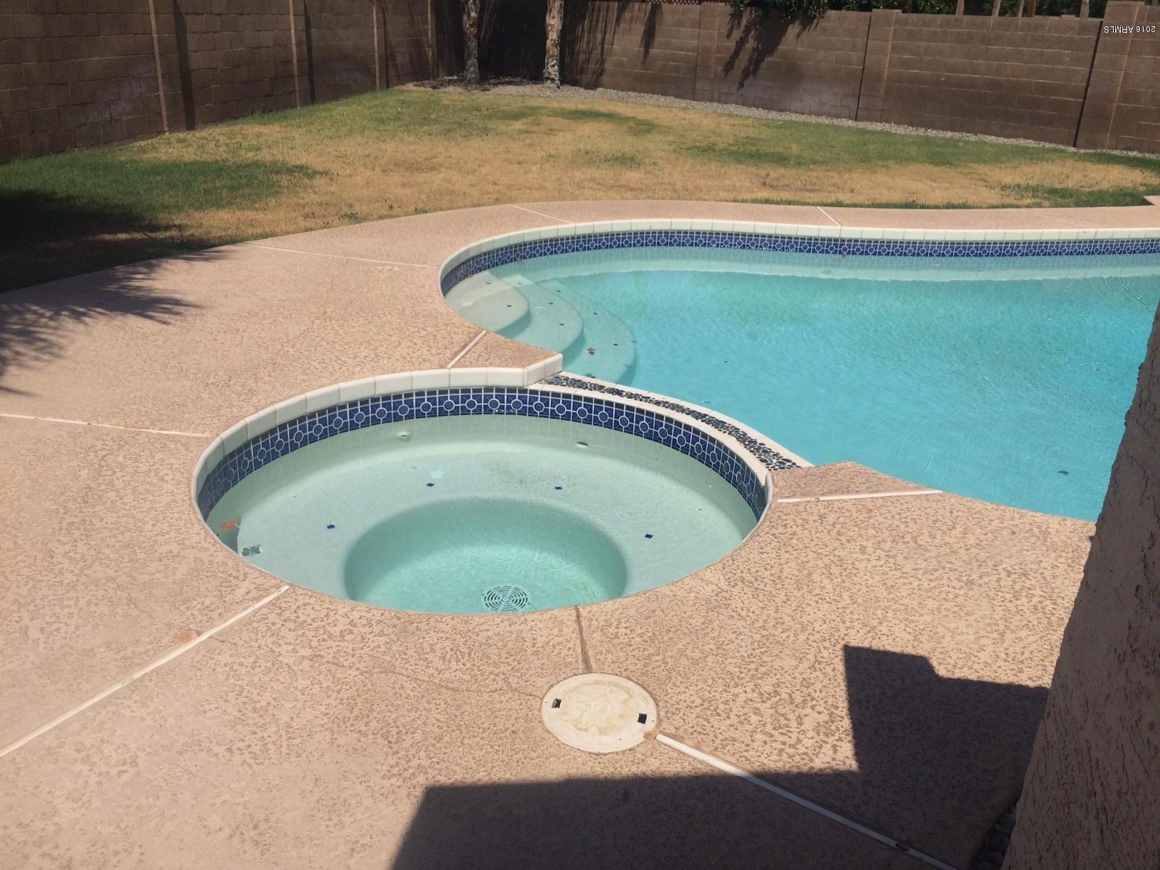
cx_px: 580
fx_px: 972
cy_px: 435
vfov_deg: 48.2
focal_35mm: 29
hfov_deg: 61.7
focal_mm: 4.15
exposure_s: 1/4566
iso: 32
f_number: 2.2
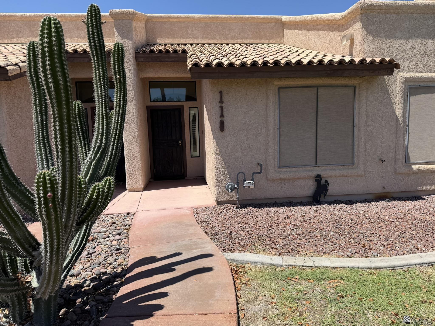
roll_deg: +1.8
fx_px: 302
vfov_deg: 56.8
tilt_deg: -6.2
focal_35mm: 24
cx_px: 218
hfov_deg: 71.6
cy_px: 163
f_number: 1.78
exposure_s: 1/4673
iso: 80
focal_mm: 6.76
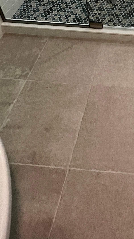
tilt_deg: -32.9
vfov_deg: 43.8
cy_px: -27
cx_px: 147
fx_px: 215
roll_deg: -3.9
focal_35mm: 34
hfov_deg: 31.0
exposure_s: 1/60
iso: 200
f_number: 1.8
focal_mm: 1.57
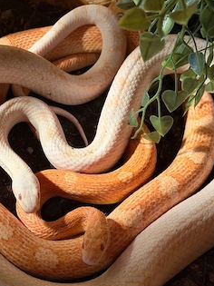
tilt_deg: -51.6
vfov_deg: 31.7
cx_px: 92
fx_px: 503
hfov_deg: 24.0
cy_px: 133
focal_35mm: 61
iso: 320
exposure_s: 1/33
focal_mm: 6.76
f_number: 1.78
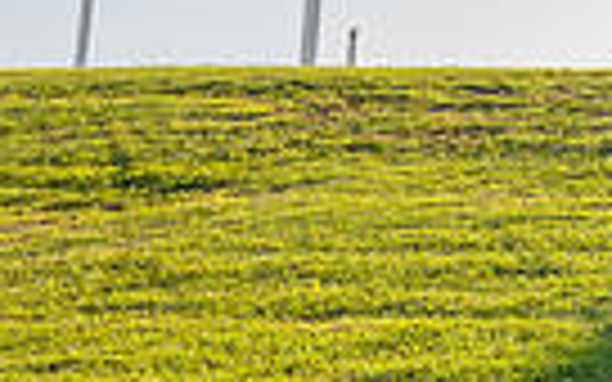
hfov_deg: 16.9
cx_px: 1048
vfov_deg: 12.2
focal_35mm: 105
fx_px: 1751
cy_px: -88
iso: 200
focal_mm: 24
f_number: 9
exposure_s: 1/200
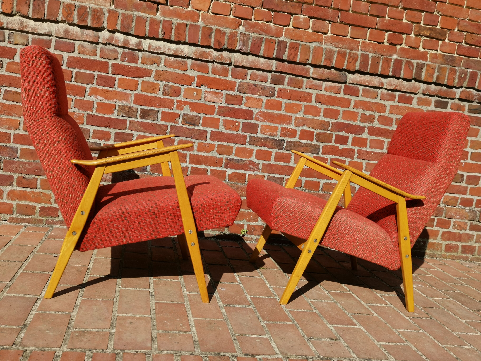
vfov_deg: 39.7
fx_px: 500
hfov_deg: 51.4
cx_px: 240
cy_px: 180
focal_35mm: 36
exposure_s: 1/2849
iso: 50
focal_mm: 5.58
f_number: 1.8
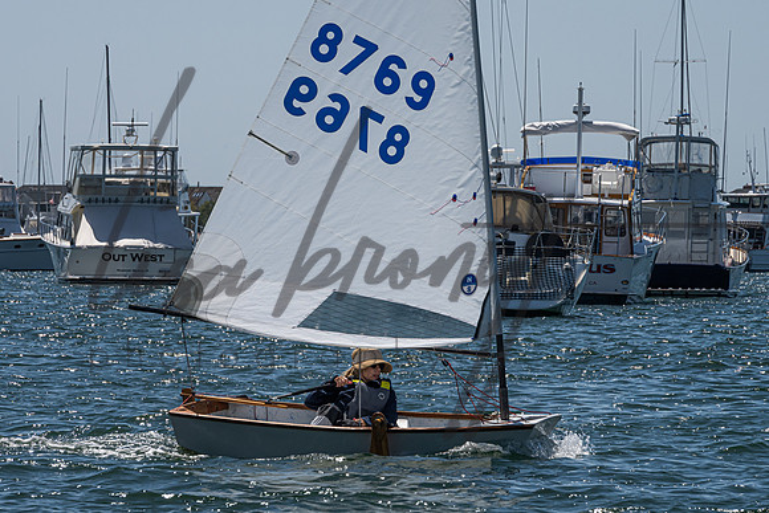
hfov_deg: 7.7
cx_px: 366
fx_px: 5695
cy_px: 261
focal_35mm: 267
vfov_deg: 5.2
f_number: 16
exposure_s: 1/640
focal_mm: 200
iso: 250
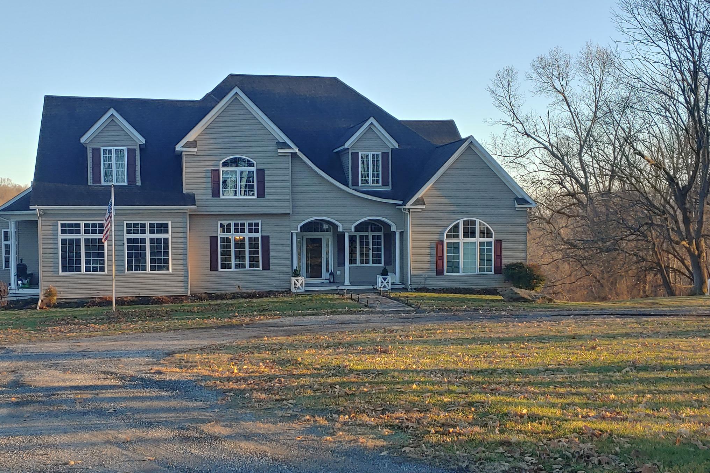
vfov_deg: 31.9
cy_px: 260
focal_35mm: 42
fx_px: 828
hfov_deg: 46.4
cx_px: 352
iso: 50
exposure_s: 1/455
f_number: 1.5
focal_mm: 4.23
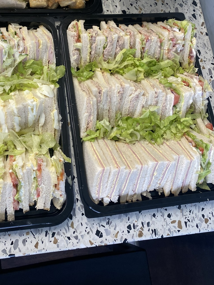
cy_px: 79
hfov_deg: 34.6
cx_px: 64
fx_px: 338
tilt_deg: -67.6
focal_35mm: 41
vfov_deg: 44.6
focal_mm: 4.25
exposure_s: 1/100
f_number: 1.8
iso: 125
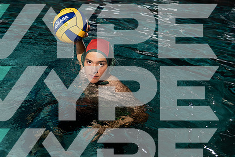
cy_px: 94
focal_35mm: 48
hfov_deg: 40.8
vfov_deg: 28.0
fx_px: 313
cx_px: 89
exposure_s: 1/250
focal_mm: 38
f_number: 4
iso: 100
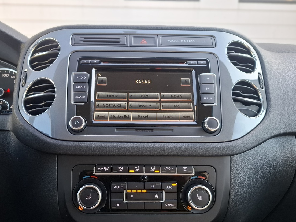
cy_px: 119
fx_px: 257
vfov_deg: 46.8
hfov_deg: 59.9
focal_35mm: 30
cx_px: 137
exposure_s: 1/100
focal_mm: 5.54
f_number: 1.8
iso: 100
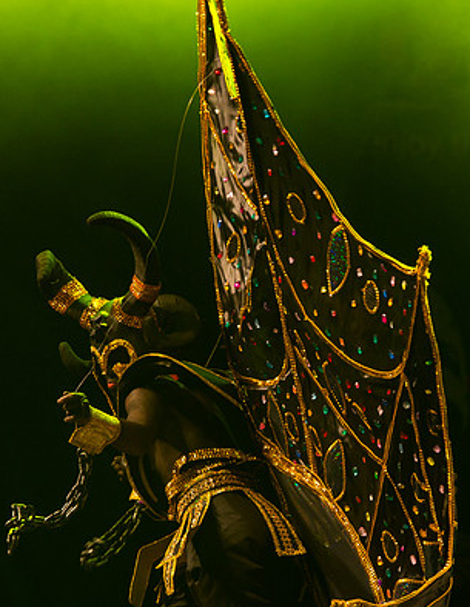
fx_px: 6228
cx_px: 249
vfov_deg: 5.6
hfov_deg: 4.3
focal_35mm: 351
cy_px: 393
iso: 2000
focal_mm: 180
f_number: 5.6
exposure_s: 1/320
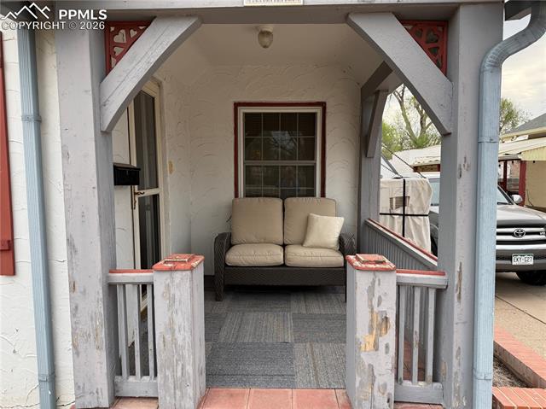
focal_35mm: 24
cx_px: 273
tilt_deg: -4.0
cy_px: 204
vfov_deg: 56.8
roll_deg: +0.1
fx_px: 378
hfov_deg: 71.6
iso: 100
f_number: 1.78
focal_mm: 6.76
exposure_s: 1/805
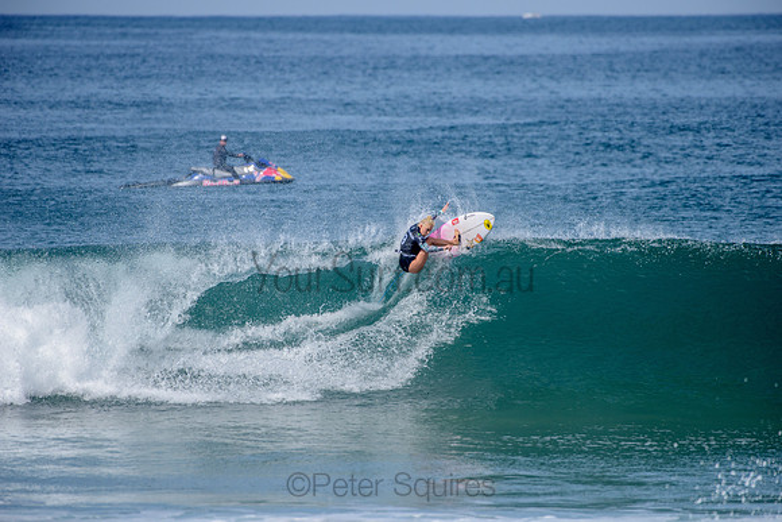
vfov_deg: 2.8
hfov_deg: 4.1
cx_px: 391
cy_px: 261
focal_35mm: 500
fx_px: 10863
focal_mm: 500
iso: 250
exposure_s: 1/2500
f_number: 6.3
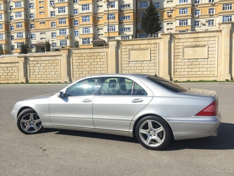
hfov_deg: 61.7
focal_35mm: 29
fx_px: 196
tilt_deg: -6.0
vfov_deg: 48.2
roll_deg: -0.1
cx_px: 117
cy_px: 88
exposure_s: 1/2083
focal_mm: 4.15
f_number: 2.2
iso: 32
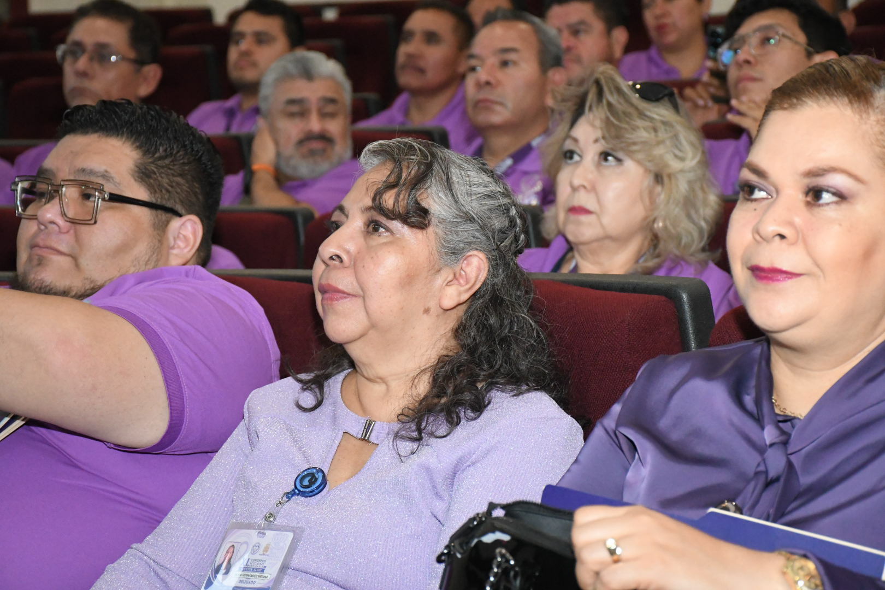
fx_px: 2434
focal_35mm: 99
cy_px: 295
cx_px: 442
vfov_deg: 13.8
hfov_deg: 20.6
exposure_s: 1/125
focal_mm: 66
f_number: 6.3
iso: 6400
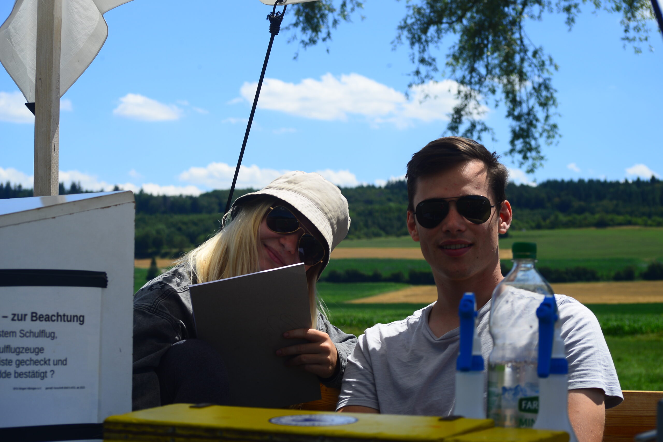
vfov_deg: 27.0
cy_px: 221
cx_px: 332
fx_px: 921
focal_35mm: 50
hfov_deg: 39.6
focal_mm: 50
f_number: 4
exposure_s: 1/100
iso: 160
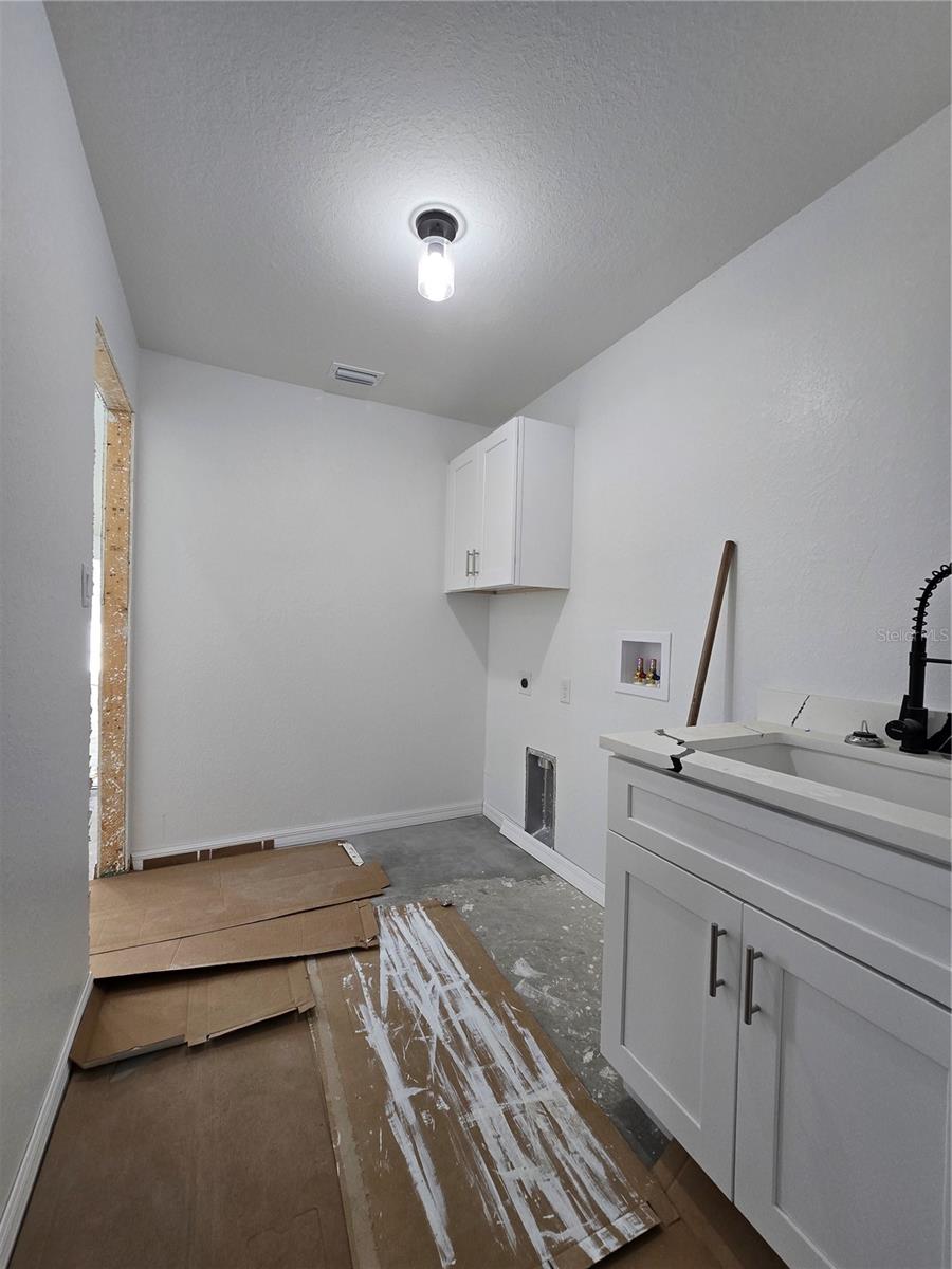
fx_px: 477
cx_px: 476
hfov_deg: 89.9
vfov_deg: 106.2
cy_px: 634
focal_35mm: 13
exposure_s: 1/60
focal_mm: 2.2
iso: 125
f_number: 2.2
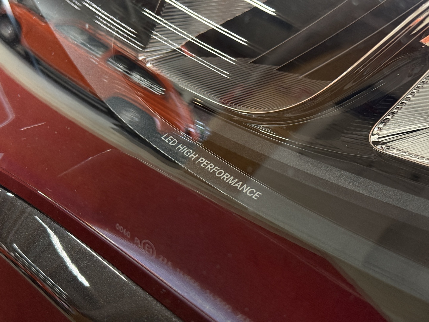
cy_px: 161
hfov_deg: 39.7
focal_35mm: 48
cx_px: 214
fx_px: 595
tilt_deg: -45.6
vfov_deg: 30.3
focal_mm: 6.76
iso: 320
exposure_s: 1/102
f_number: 1.78
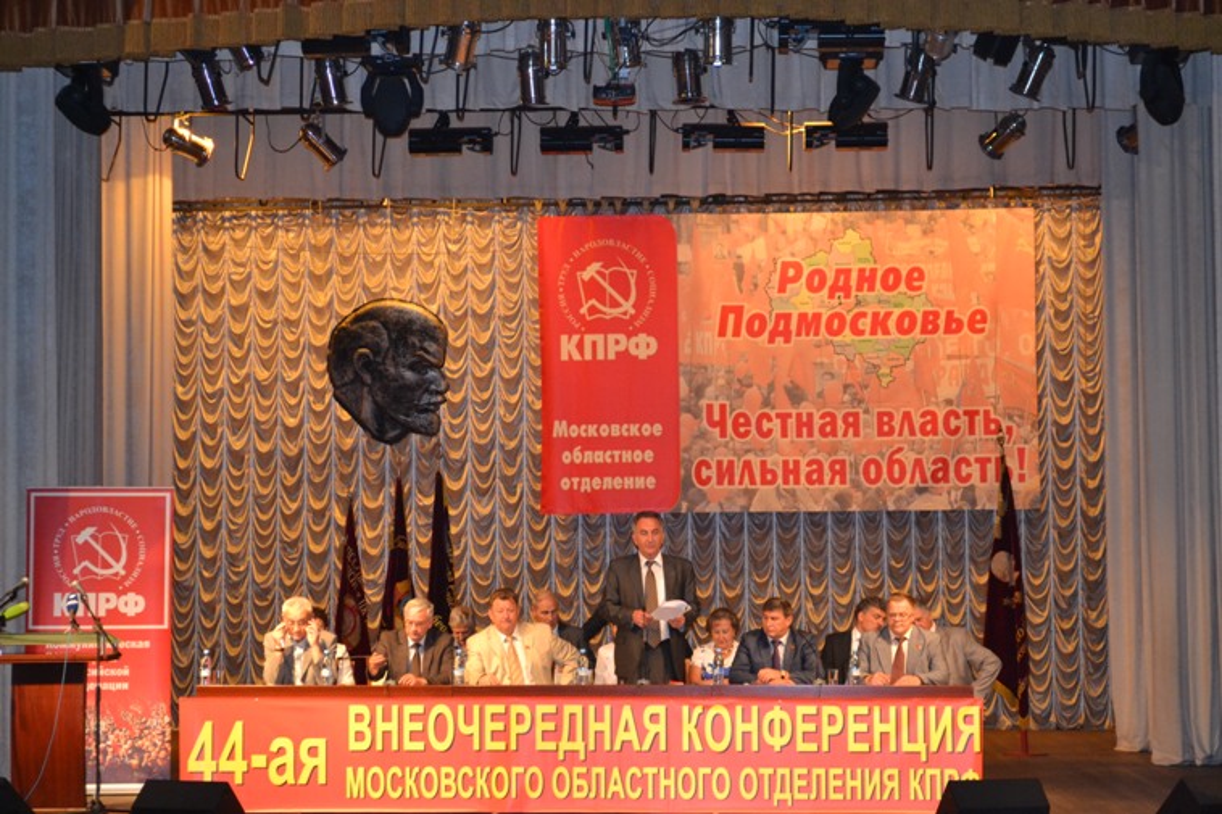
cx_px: 611
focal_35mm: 72
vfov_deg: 18.9
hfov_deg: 28.1
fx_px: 2443
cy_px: 407
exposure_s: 1/60
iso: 2000
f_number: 5.6
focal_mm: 48
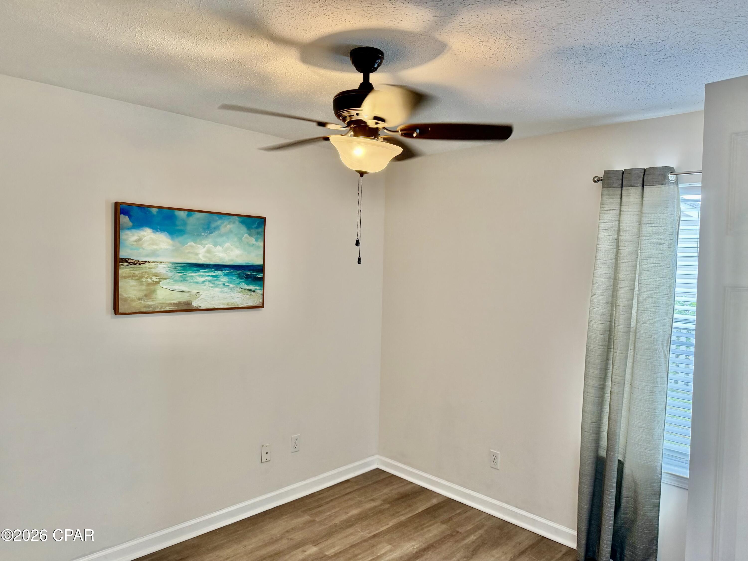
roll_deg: -1.6
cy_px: 280
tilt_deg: -2.6
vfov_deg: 56.8
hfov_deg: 71.6
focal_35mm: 24
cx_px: 374
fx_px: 519
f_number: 1.78
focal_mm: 6.76
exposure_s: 1/136
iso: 200
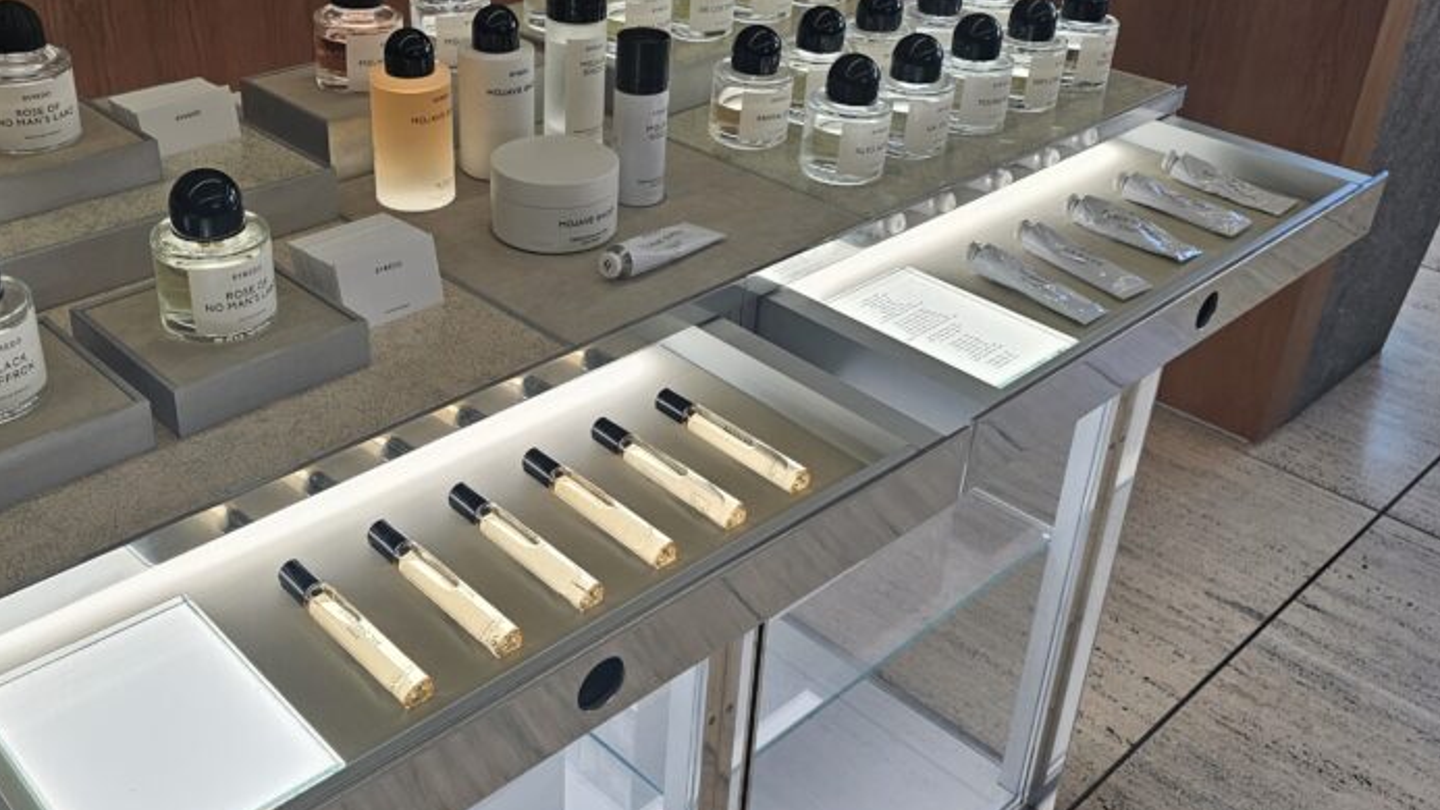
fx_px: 1413
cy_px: 309
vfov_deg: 31.9
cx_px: 557
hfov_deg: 53.5
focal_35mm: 37
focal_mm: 6.3
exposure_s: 1/120
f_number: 1.7
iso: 50
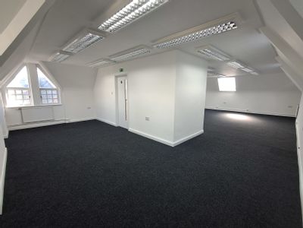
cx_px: 152
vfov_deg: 78.1
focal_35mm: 16
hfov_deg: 94.5
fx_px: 140
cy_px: 114
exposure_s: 1/50
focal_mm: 1.64
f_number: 2.2
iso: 64
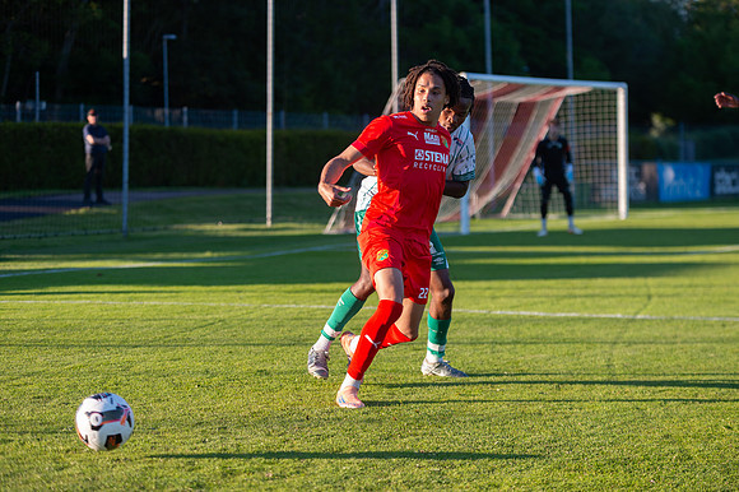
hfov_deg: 19.5
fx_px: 2154
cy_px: 246
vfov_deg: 13.0
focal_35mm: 105
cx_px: 370
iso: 360
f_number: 3.2
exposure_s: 1/1250
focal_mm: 105
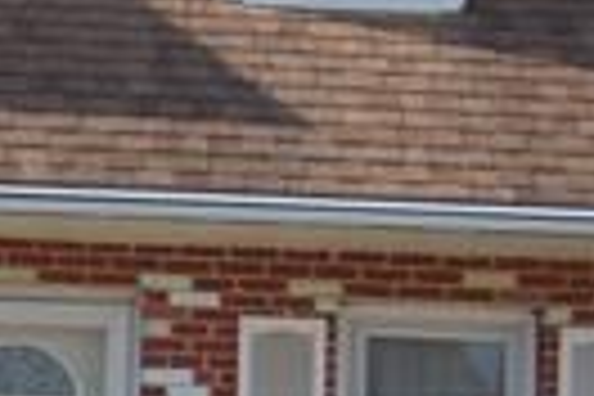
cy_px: 540
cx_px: -441
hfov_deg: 8.4
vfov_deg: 5.8
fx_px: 3894
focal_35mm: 236
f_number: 4.2
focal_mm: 26
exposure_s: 1/1250
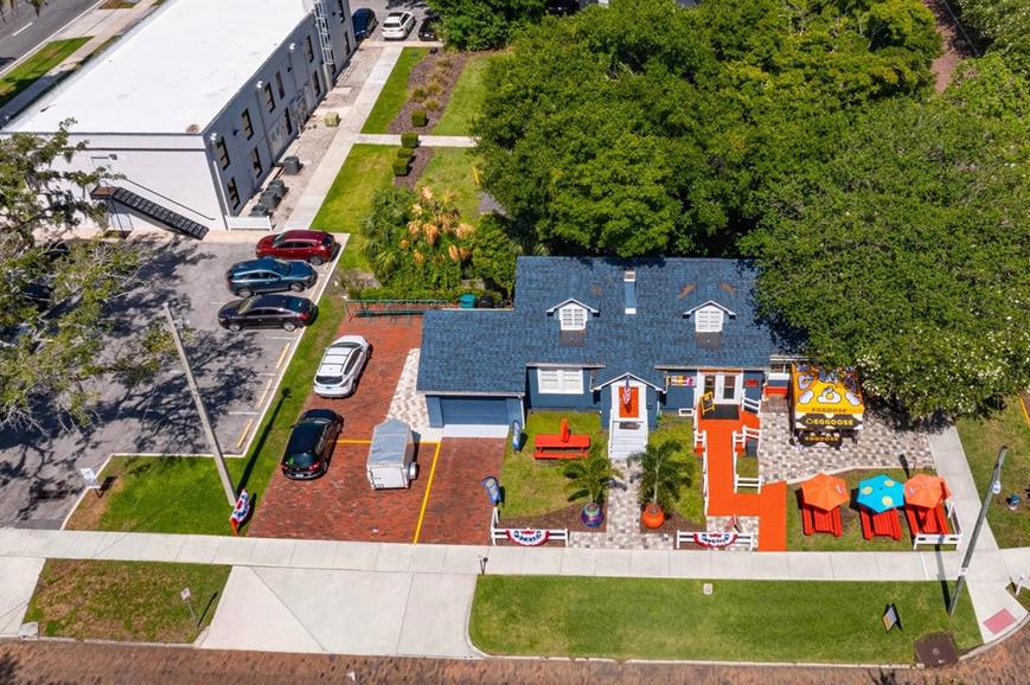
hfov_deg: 57.0
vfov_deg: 39.9
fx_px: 943
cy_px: 305
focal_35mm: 33
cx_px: 588
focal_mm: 10.26
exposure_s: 1/500
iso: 100
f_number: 11
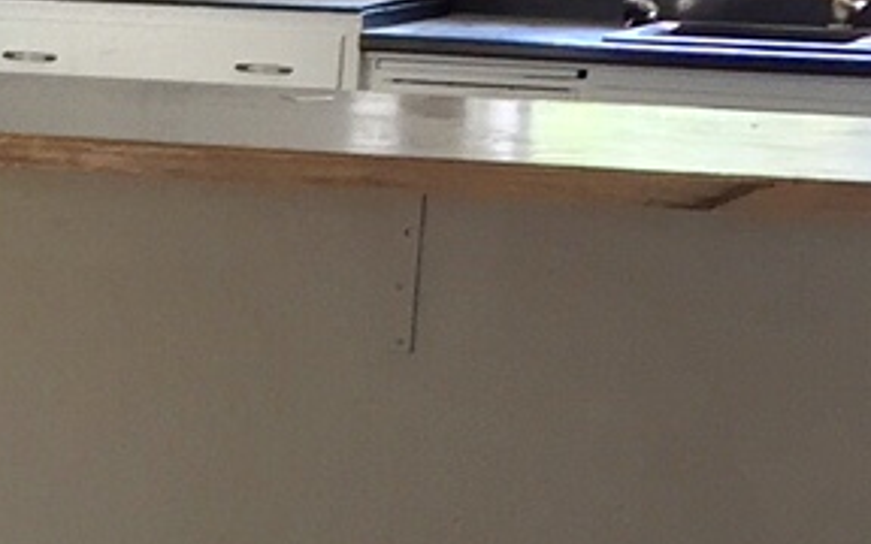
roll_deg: -1.6
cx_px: -1198
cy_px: 493
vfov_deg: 7.5
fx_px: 4130
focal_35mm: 174
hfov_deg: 10.4
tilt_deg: -10.5
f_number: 2.2
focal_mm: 4.15
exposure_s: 1/40
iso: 32
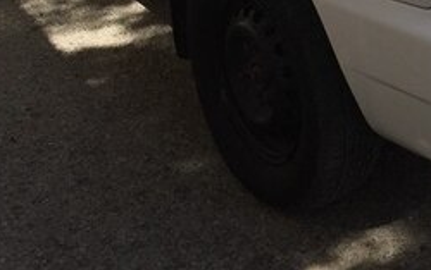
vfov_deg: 15.1
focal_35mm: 81
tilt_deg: -16.4
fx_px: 953
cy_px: -128
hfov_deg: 24.5
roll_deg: -2.1
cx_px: 410
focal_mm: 4.15
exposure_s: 1/1883
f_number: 2.2
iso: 32
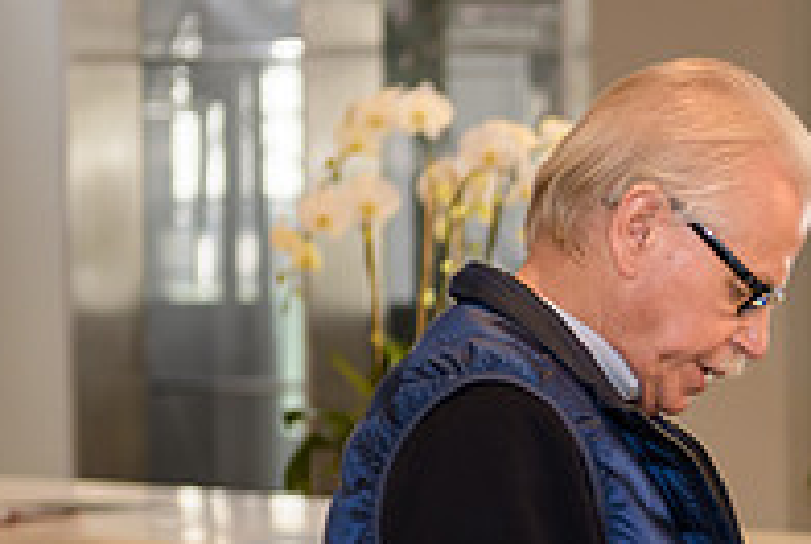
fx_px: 4648
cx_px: 1000
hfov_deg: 9.8
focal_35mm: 206
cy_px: 546
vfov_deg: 6.7
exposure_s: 1/125
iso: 400
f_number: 3.2
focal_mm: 70
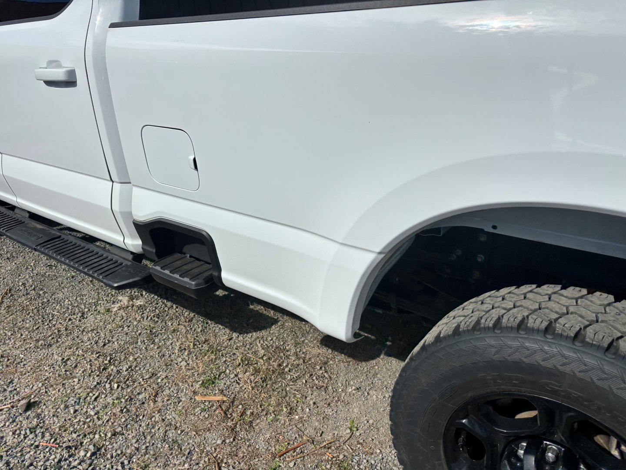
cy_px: 235
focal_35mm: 26
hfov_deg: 67.3
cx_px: 313
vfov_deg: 53.1
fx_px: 470
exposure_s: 1/8333
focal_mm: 5.96
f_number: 1.6
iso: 50
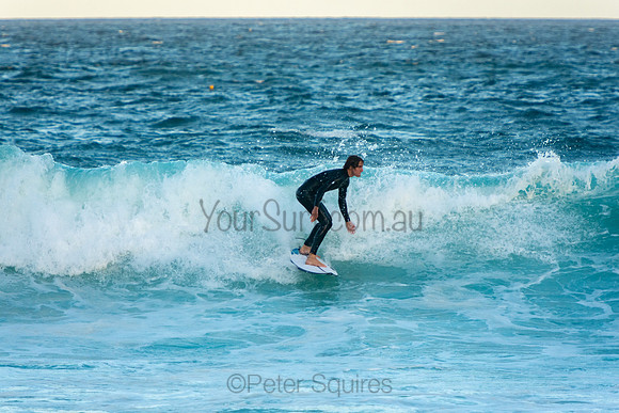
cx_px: 310
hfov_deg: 4.2
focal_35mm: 488
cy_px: 206
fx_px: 8398
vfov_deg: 2.8
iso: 500
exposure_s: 1/800
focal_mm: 320
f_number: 5.6
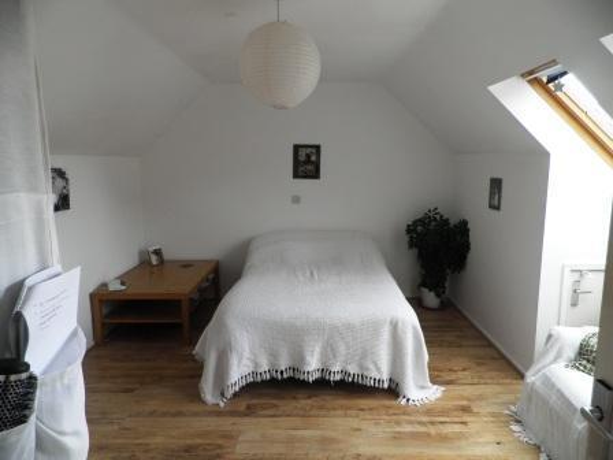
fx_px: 425
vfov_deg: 56.8
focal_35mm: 24
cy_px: 230
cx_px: 306
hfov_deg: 71.6
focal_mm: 4.3
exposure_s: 1/30
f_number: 3.3
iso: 80
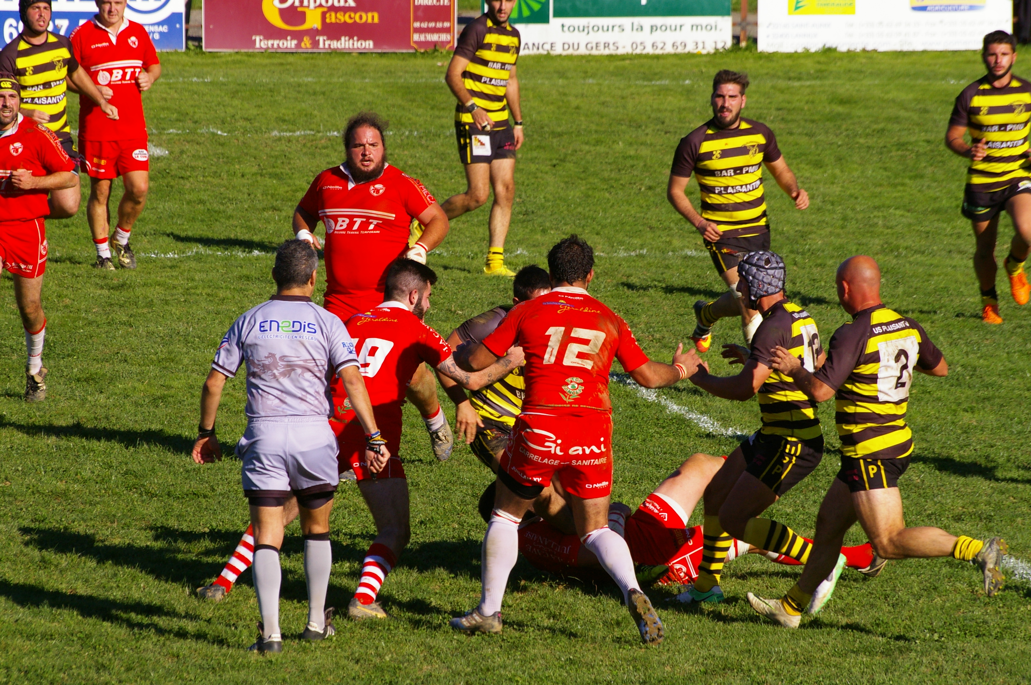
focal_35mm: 360
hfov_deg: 5.7
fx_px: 10301
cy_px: 342
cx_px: 516
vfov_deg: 3.8
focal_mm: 240
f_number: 9.5
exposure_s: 1/750
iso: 400
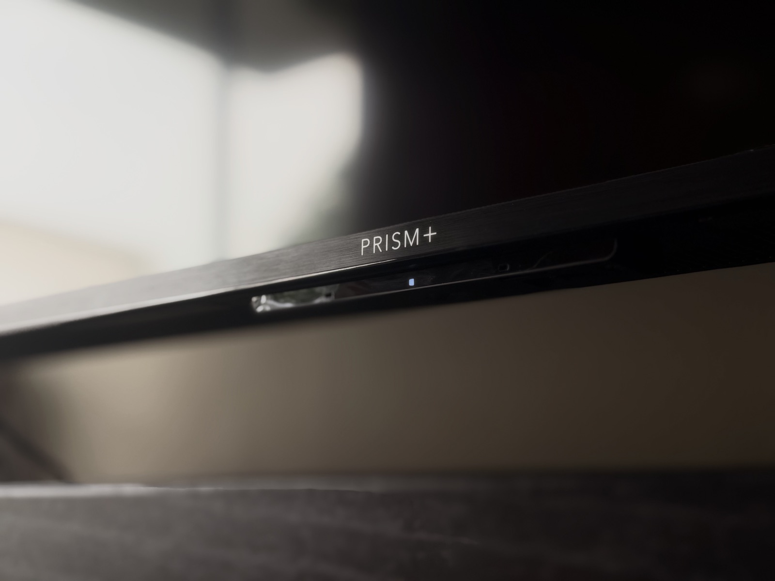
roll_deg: +1.0
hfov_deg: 39.7
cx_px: 388
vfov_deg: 30.3
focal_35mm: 48
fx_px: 1075
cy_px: 290
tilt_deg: +10.3
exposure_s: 1/121
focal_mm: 6.93
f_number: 4
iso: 160
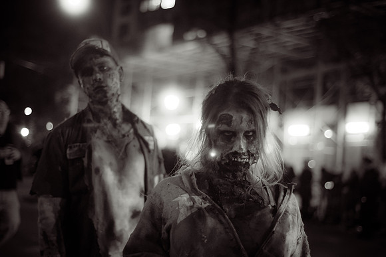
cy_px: 128
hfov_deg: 39.6
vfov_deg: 27.0
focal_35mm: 50
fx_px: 536
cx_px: 193
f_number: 2
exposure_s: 1/160
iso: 6400
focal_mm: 50
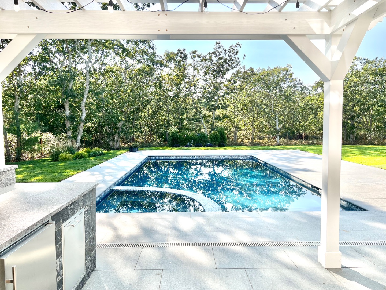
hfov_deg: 67.3
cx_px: 193
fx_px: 290
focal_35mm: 26
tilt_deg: -4.1
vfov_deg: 53.1
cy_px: 145
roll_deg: -0.4
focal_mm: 5.7
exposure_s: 1/2353
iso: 50
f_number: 1.5
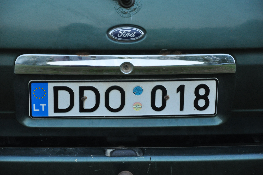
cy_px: 88
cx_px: 132
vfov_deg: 10.7
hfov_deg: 16.1
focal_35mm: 128
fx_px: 930
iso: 800
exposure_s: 1/30
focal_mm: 85
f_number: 5.6
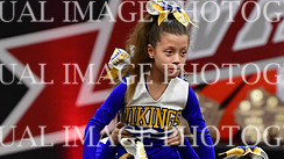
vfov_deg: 2.0
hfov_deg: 3.5
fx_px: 4637
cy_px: 230
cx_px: 154
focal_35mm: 616
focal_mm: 165
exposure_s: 1/800
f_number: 2.8
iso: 4000
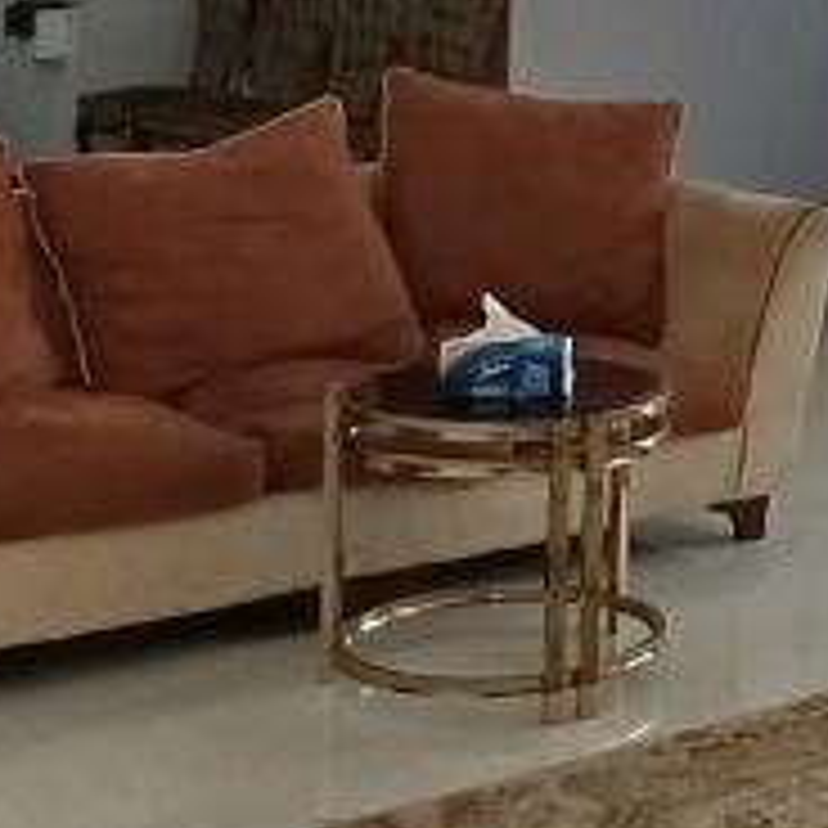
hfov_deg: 17.4
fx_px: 2490
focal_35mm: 92
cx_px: 1161
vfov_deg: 18.4
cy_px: -4
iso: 160
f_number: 2.2
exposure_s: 1/99.9
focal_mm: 1.65
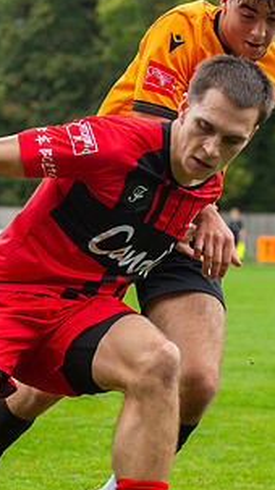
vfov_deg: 12.5
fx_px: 2234
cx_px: -35
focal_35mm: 172
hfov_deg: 7.0
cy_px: 358
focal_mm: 70
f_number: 4.5
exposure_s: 1/1250
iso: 800
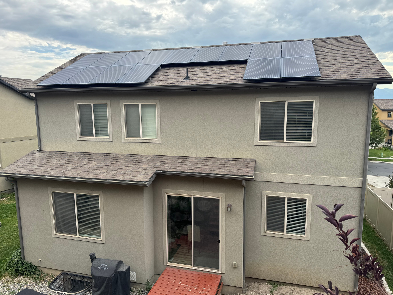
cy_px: 150
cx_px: 197
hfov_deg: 69.4
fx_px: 284
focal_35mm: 25
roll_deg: -0.2
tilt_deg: -9.7
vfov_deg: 54.9
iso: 80
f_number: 1.78
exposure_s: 1/1131
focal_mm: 6.76
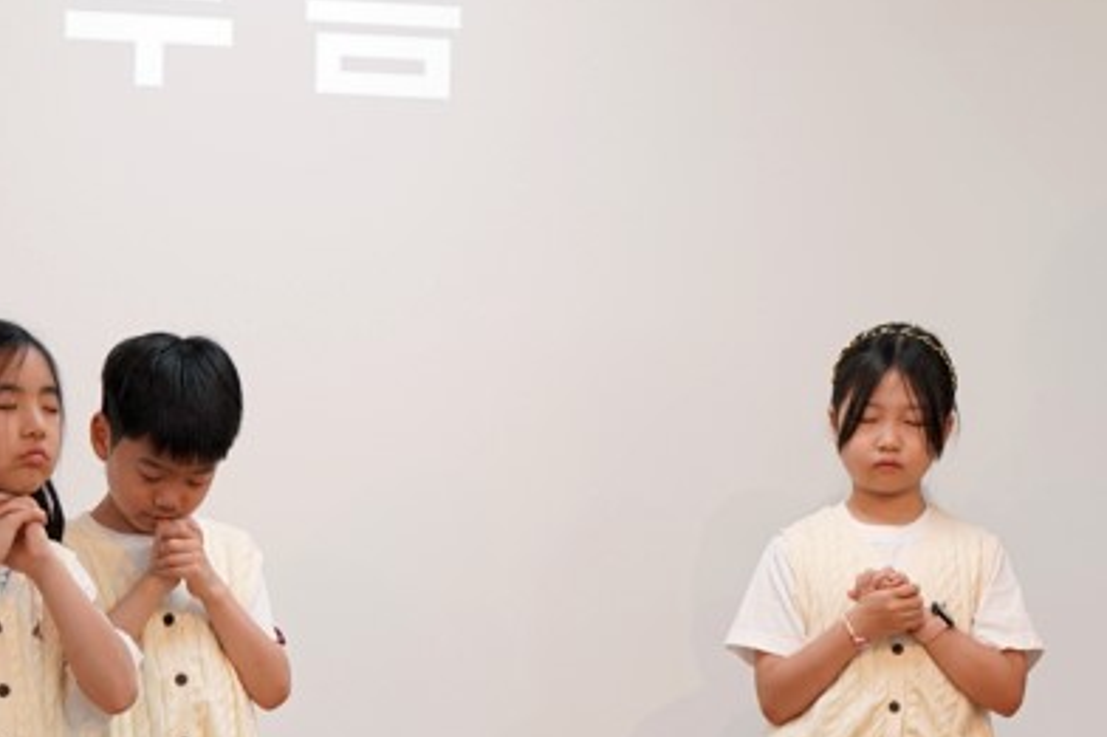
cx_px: 762
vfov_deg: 5.7
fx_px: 7346
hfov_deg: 8.6
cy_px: 511
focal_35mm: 239
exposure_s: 1/160
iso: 800
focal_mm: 104
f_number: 4
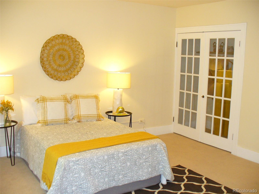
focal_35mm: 37
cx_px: 130
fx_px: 277
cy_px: 97
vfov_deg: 38.7
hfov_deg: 50.1
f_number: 2.8
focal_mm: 6.1
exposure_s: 1/30
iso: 200
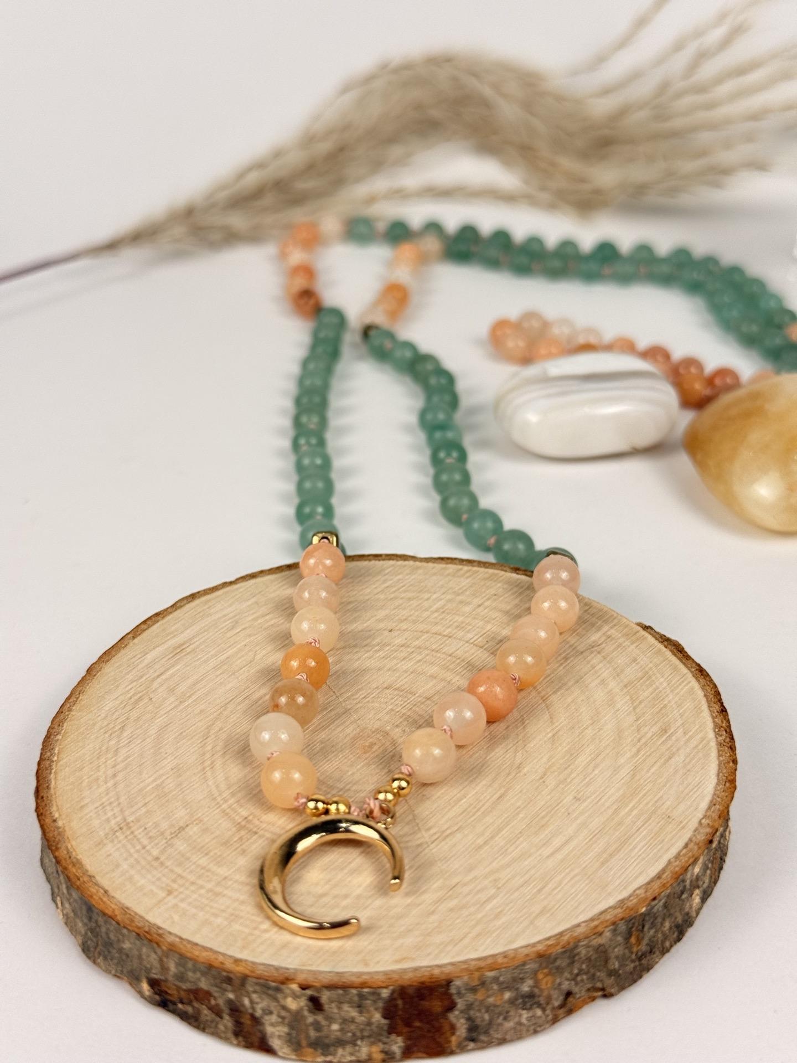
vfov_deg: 39.7
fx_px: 1474
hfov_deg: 30.3
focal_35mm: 48
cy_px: 532
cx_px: 398
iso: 64
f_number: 1.78
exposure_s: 1/100
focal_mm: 6.76
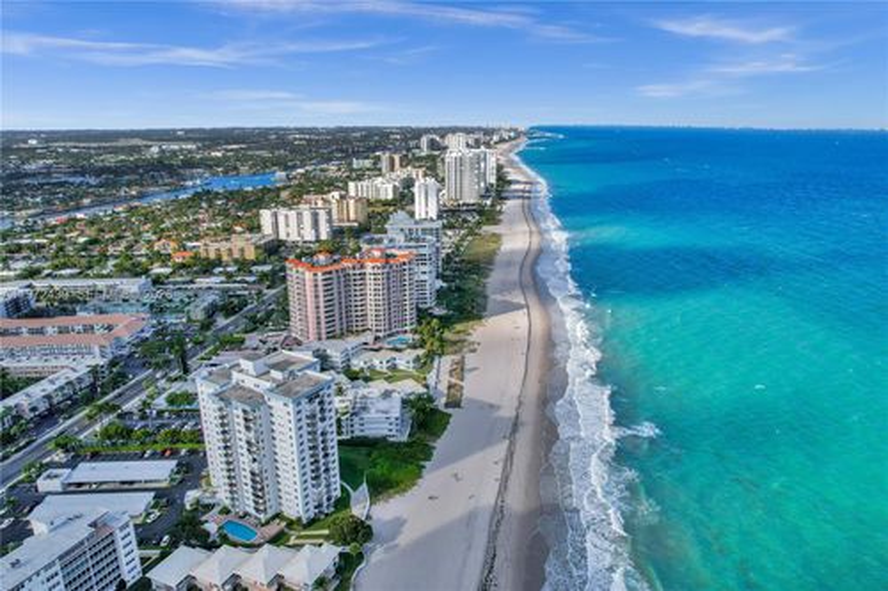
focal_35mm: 22
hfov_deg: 78.6
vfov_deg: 57.2
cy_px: 296
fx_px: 542
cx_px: 444
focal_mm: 8.38
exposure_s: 1/2500
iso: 100
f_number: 2.8
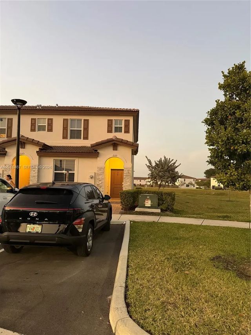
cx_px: 126
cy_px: 168
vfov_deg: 71.6
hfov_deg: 56.8
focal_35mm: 24
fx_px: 232
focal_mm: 6.76
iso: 800
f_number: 1.78
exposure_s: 1/60
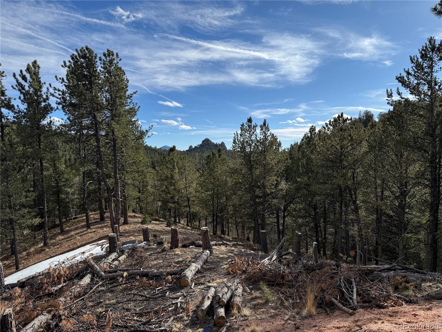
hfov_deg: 71.6
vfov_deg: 56.8
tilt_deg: -1.3
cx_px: 221
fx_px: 306
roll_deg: +0.1
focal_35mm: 24
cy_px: 166
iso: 80
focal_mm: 6.76
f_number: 1.78
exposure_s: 1/4673
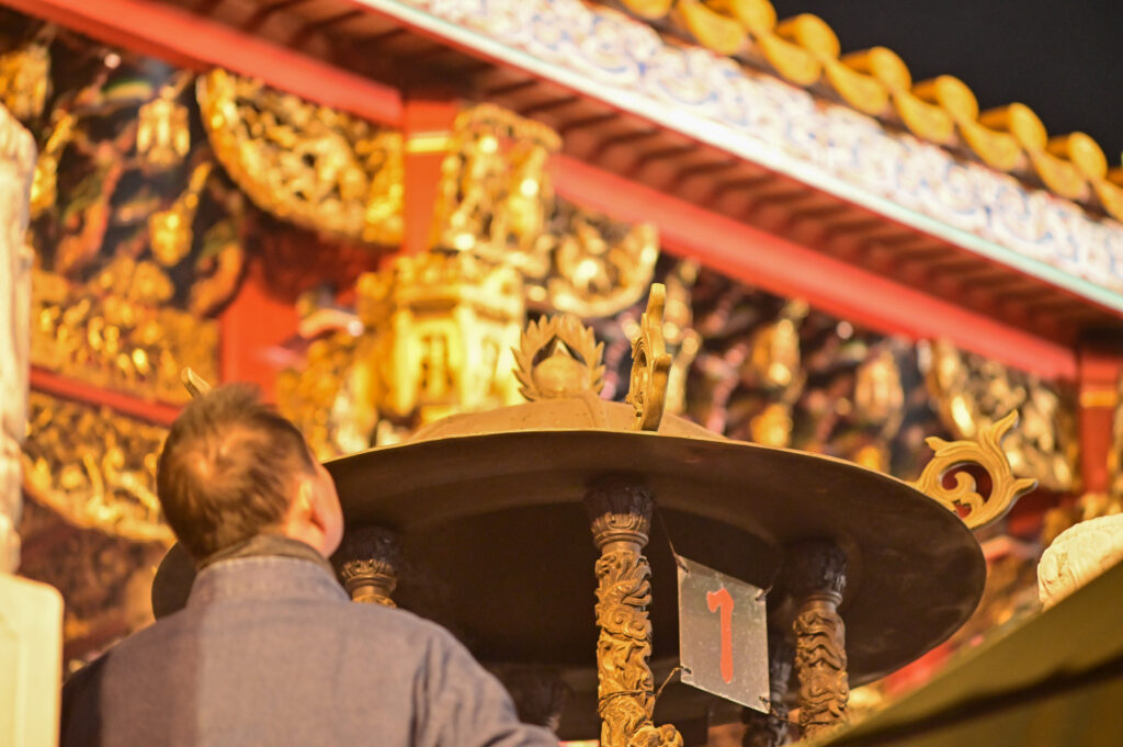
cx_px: 562
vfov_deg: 13.0
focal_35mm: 105
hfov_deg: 19.5
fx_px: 3273
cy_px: 374
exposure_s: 1/100
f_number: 2.5
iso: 4000
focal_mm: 105
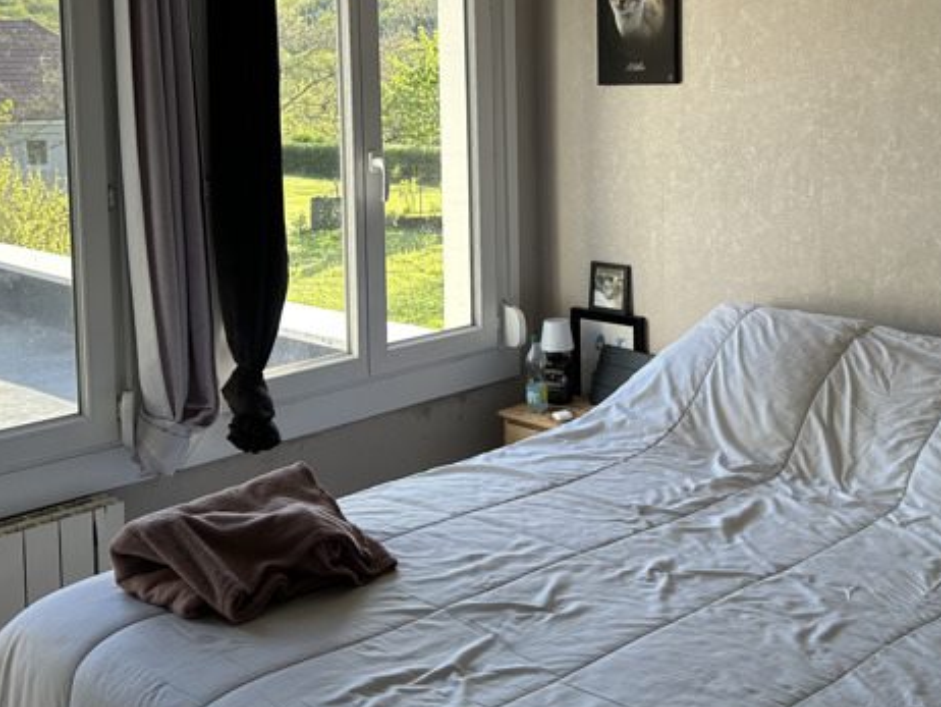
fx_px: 1224
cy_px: 171
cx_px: 548
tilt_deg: -4.9
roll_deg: +0.5
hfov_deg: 41.9
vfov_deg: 31.6
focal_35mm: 45
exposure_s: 1/230
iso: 40
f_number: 1.5
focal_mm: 5.7
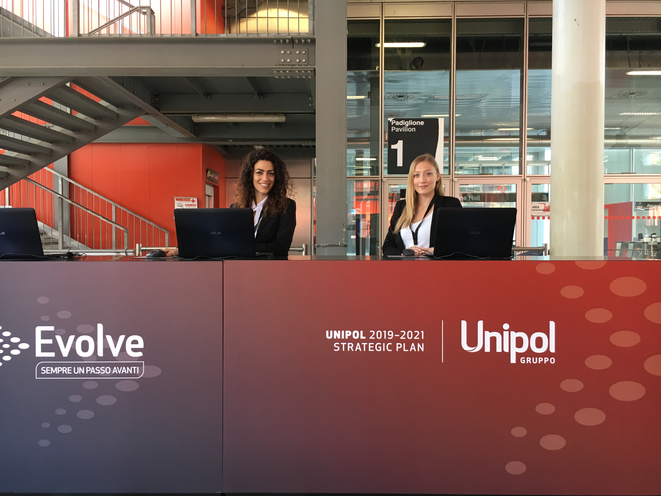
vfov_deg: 48.2
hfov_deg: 61.7
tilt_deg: -2.1
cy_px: 248
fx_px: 554
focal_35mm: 29
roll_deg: +0.2
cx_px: 330
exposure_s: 1/33
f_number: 2.2
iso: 100
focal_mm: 4.15
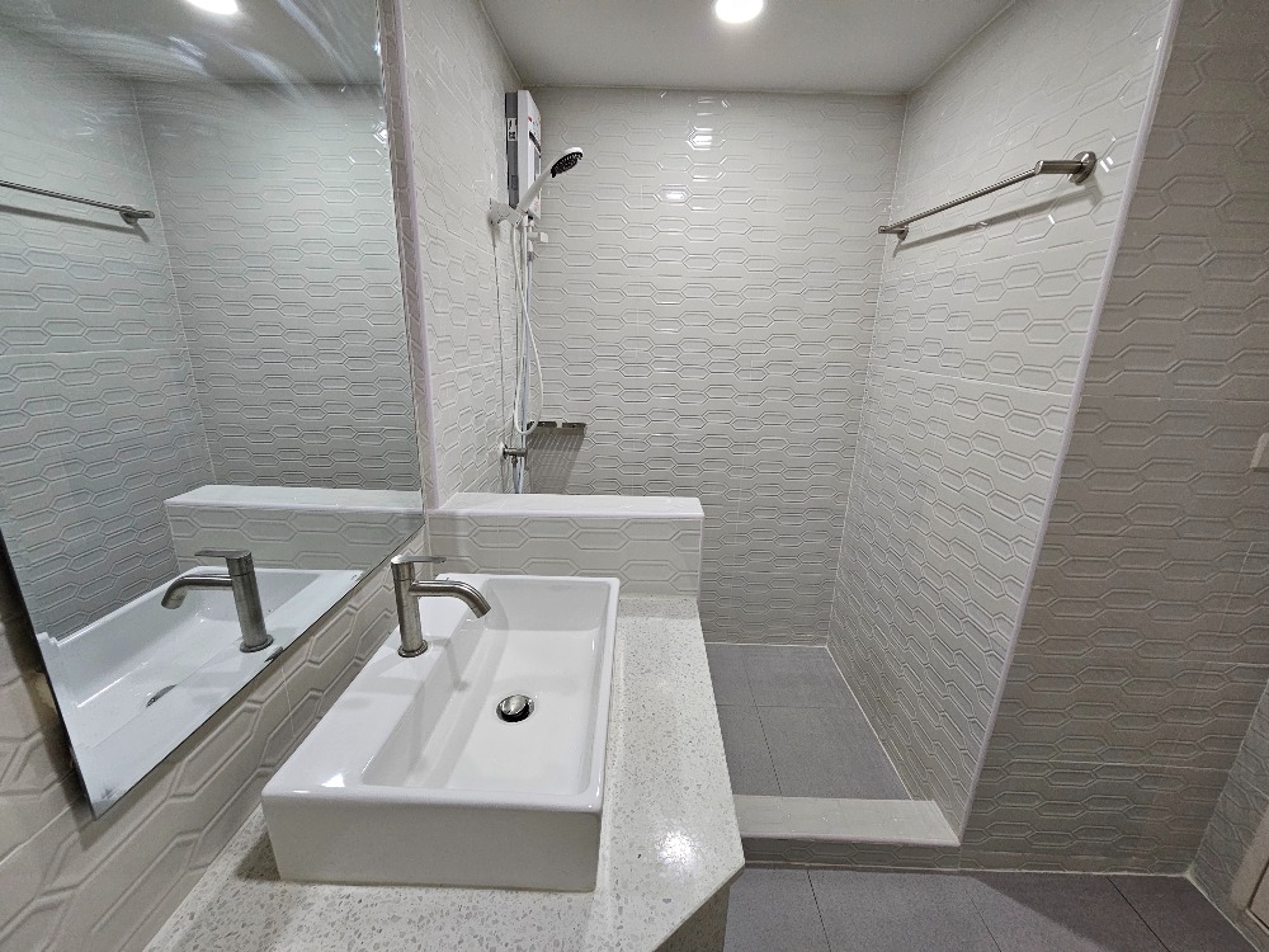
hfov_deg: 106.2
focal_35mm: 13
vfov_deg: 89.9
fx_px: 477
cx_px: 634
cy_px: 476
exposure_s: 1/77
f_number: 2.2
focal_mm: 2.2
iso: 200
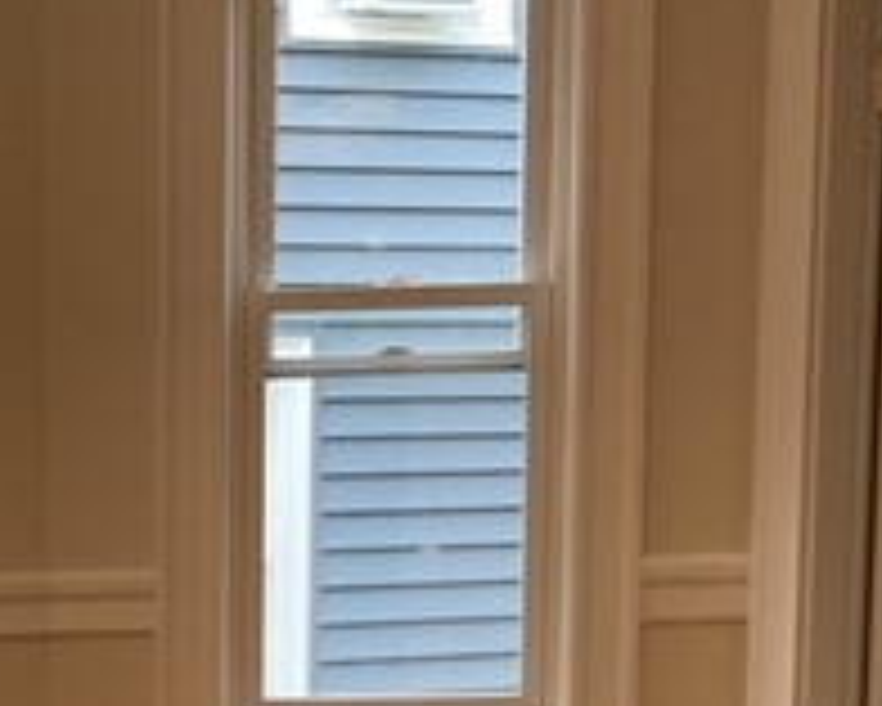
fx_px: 2794
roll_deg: +1.1
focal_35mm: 107
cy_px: 949
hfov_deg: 17.0
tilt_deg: -8.6
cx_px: -225
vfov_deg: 13.8
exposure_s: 1/60
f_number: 1.8
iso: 50
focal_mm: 3.99
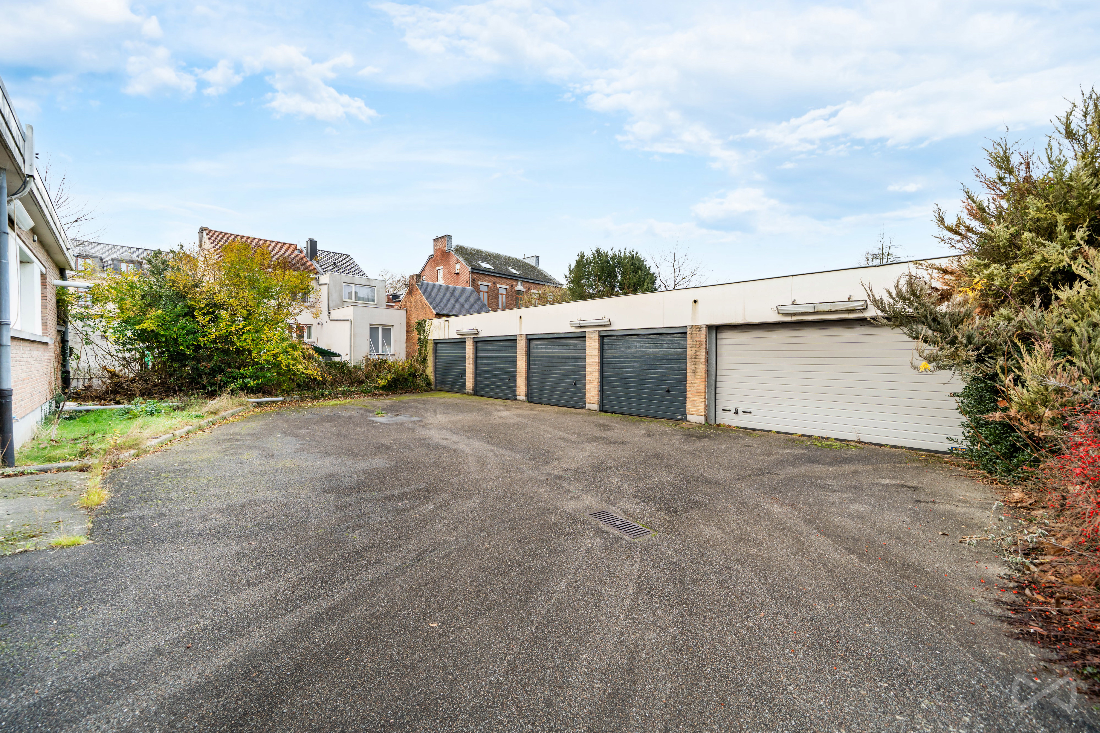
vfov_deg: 85.4
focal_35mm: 13
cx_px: 550
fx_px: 397
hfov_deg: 108.3
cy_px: 366
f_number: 5.6
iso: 100
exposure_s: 1/125
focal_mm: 13
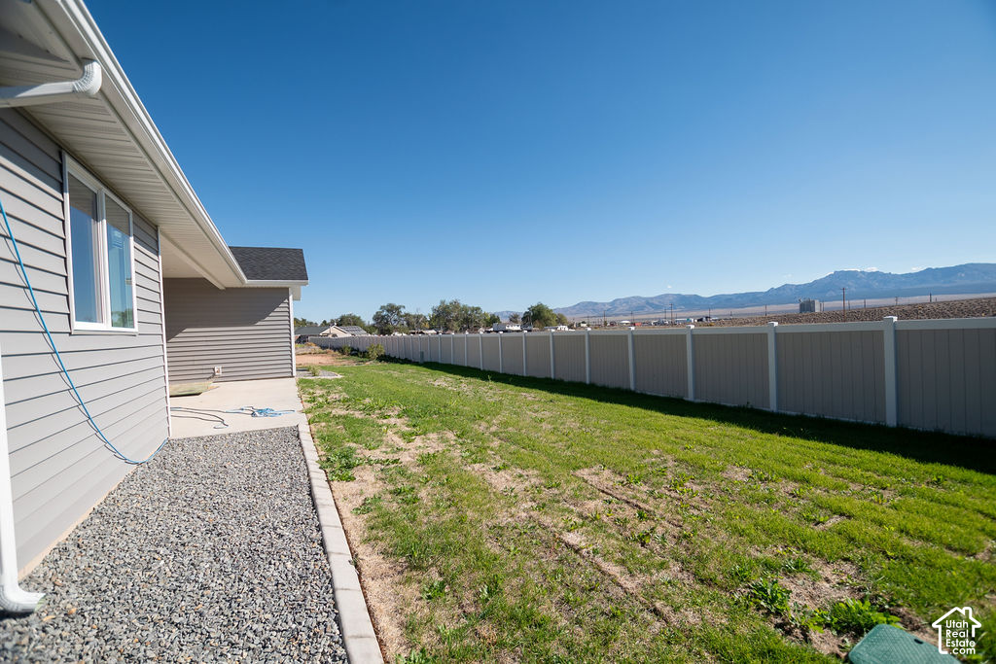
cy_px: 332
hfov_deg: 100.4
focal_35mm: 15
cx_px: 498
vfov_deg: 77.3
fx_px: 415
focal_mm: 10
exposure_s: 1/1000
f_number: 4
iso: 100
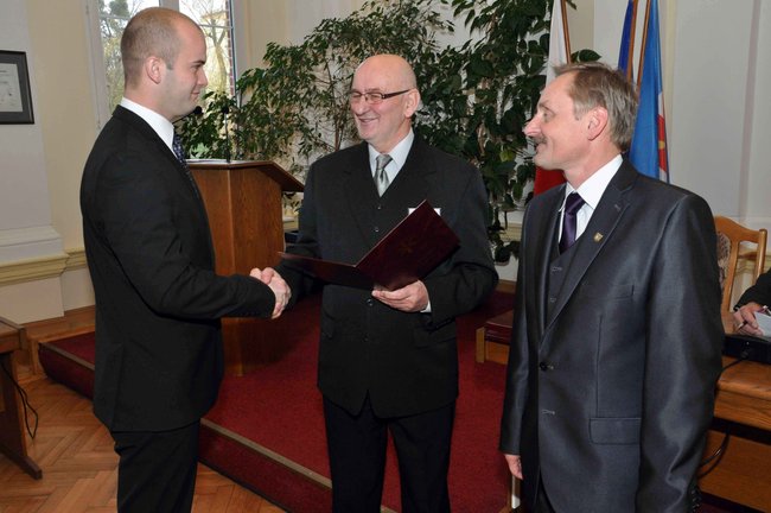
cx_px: 386
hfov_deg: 57.3
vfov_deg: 39.9
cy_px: 256
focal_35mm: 33
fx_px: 706
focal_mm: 22
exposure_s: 1/60
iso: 800
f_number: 13
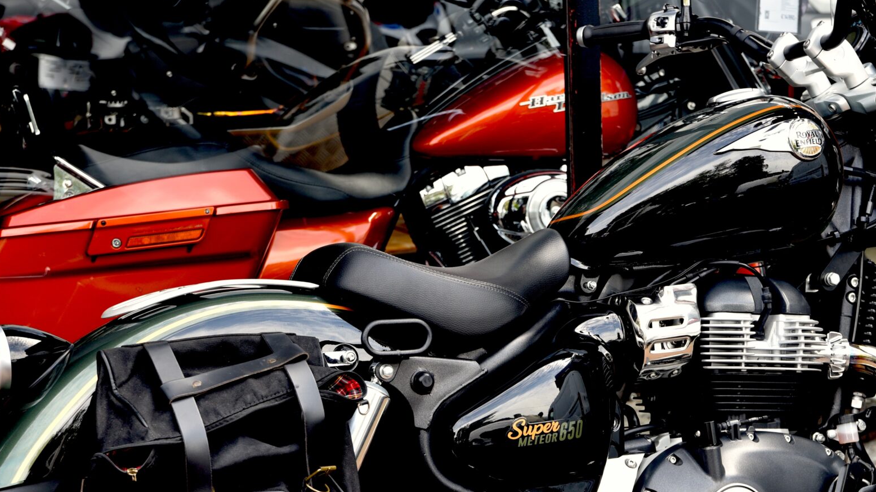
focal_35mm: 100
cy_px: 361
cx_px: 551
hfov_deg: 21.3
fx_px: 2323
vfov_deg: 12.1
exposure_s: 1/100
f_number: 5
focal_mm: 58
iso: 200
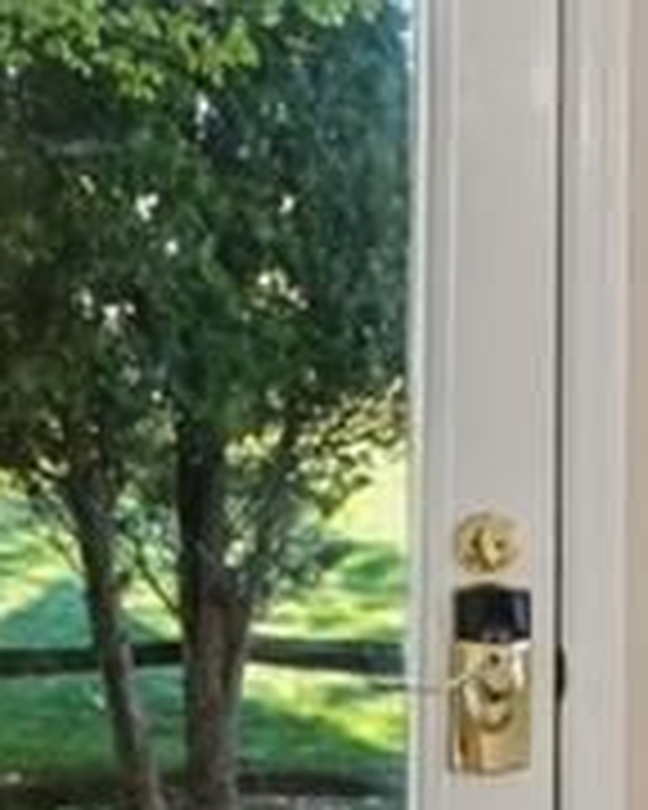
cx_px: 2331
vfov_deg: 11.3
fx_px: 4099
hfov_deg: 7.3
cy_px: 475
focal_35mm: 171
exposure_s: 1/10
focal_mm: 16
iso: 200
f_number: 9
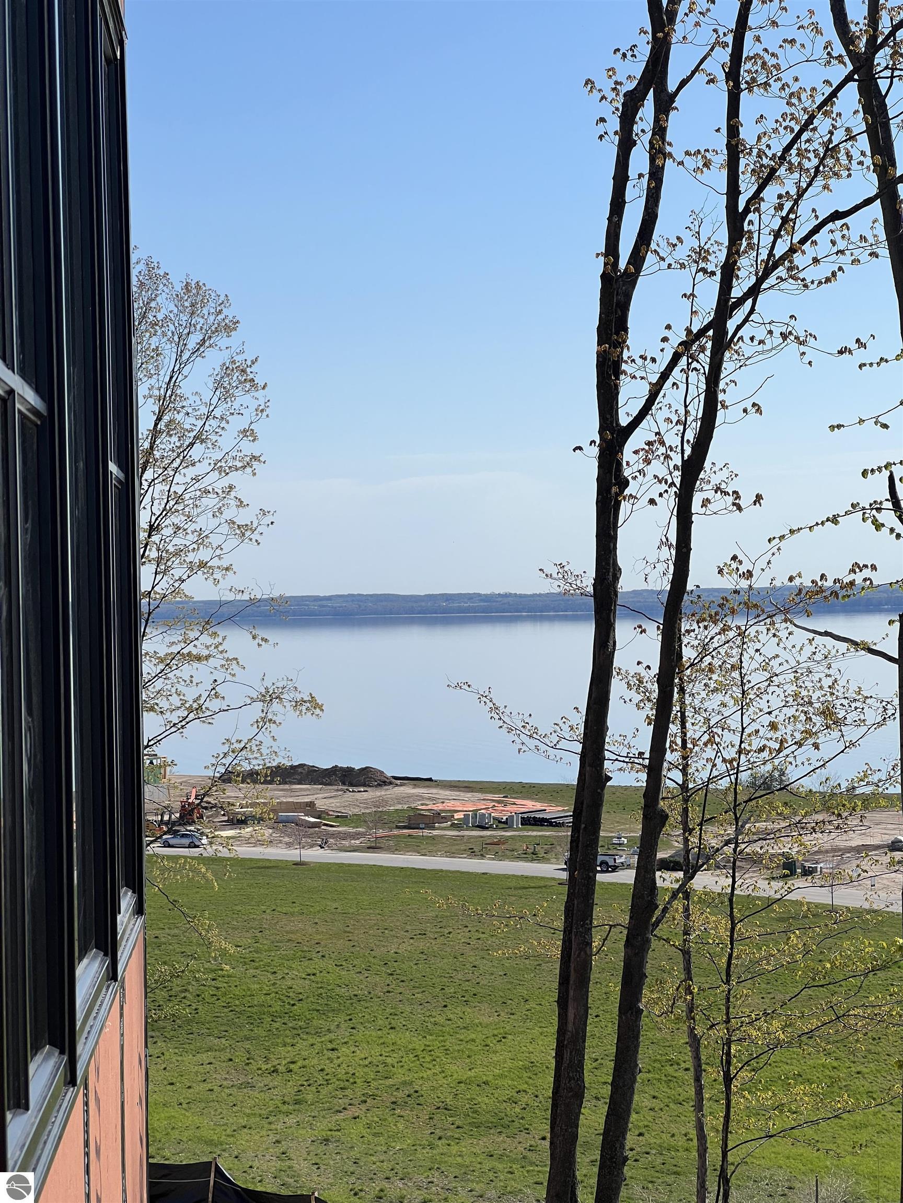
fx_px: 2678
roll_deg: +1.5
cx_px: 452
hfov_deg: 19.1
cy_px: 602
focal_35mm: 77
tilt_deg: +0.8
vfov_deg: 25.3
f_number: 2.8
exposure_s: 1/1292
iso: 32
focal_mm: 9
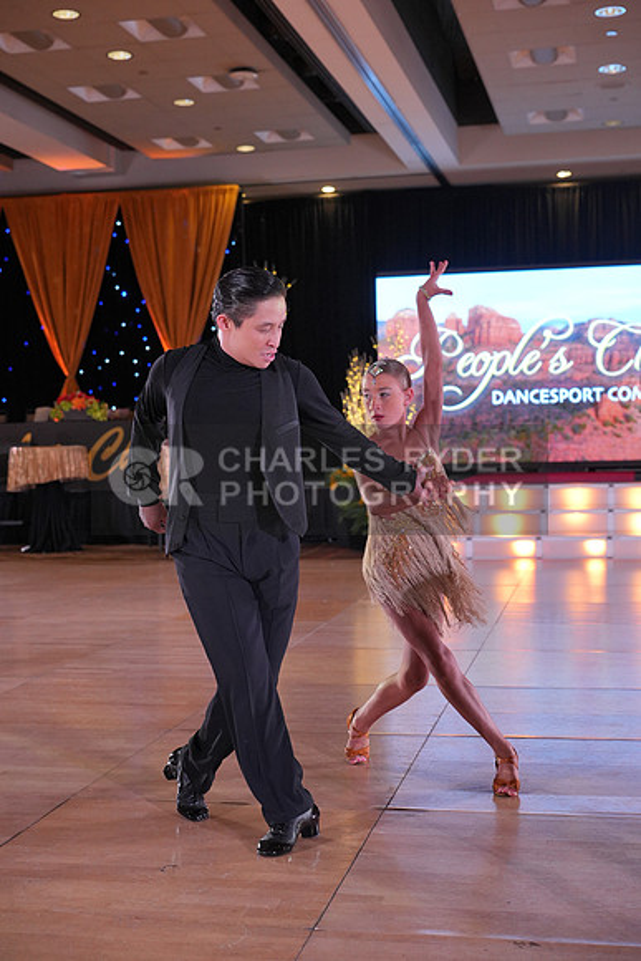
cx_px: 320
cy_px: 480
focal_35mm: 50
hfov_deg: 27.0
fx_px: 1335
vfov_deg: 39.6
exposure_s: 1/400
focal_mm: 50
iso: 1600
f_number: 4
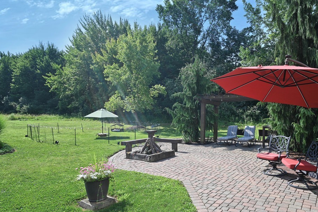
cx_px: 156
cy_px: 103
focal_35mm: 19
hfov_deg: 86.9
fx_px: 168
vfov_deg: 64.5
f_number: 6.3
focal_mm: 16
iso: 100
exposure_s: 1/250
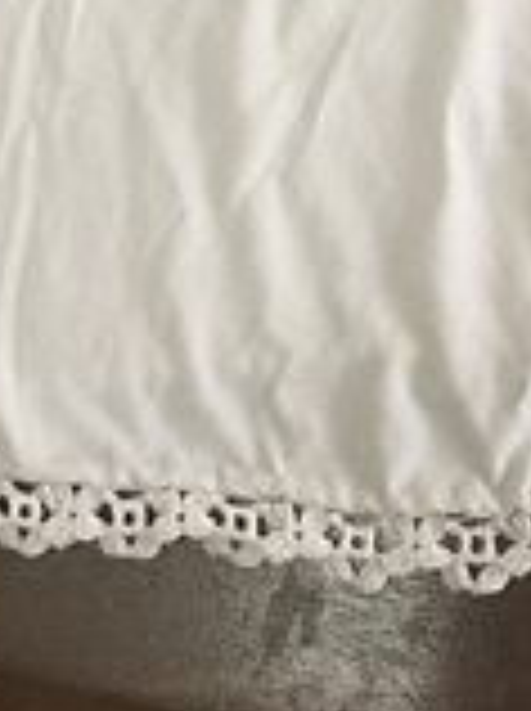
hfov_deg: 15.5
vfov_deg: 18.7
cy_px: -374
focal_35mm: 92
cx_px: 632
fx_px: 1887
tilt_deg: -68.0
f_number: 2.2
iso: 32
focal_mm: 4.15
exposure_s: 1/30
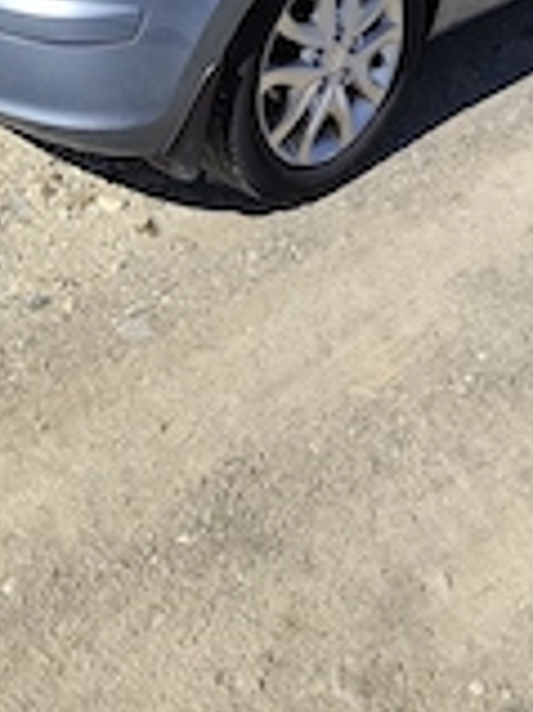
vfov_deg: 28.8
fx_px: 1192
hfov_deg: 25.2
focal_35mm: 58
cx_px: 255
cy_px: -143
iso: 50
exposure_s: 1/621
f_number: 1.65
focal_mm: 6.19
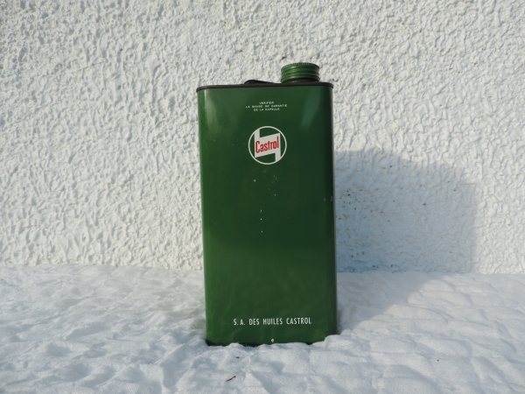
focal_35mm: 24
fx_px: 364
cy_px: 197
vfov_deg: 56.8
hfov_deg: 71.6
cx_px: 262
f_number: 3
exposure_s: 1/640
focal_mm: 4.3
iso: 80
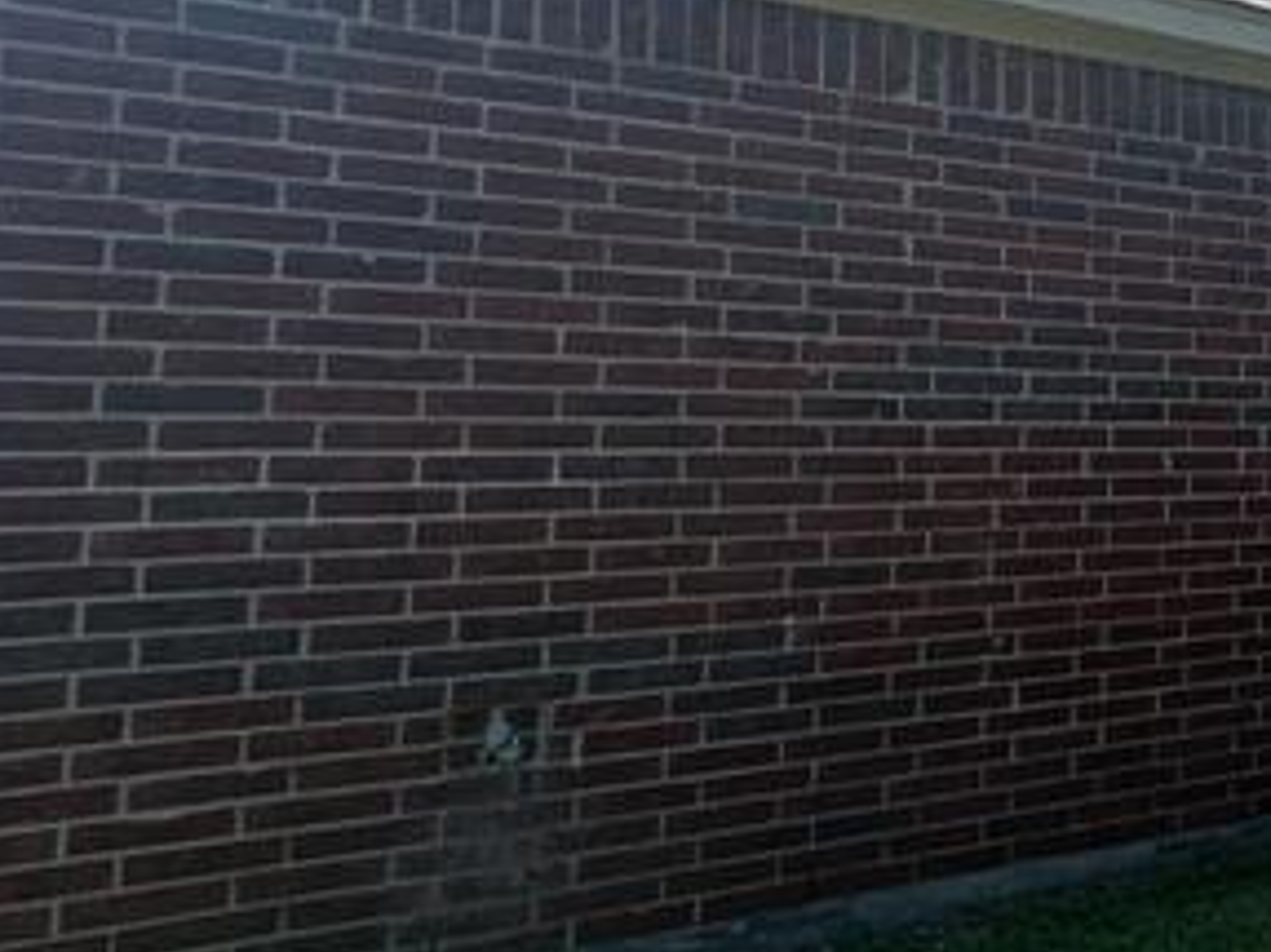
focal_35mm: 50
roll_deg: +0.8
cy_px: 319
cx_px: 2219
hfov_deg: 23.1
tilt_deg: +3.5
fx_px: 1835
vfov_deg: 28.9
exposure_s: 1/636
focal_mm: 2.22
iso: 40
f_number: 2.2
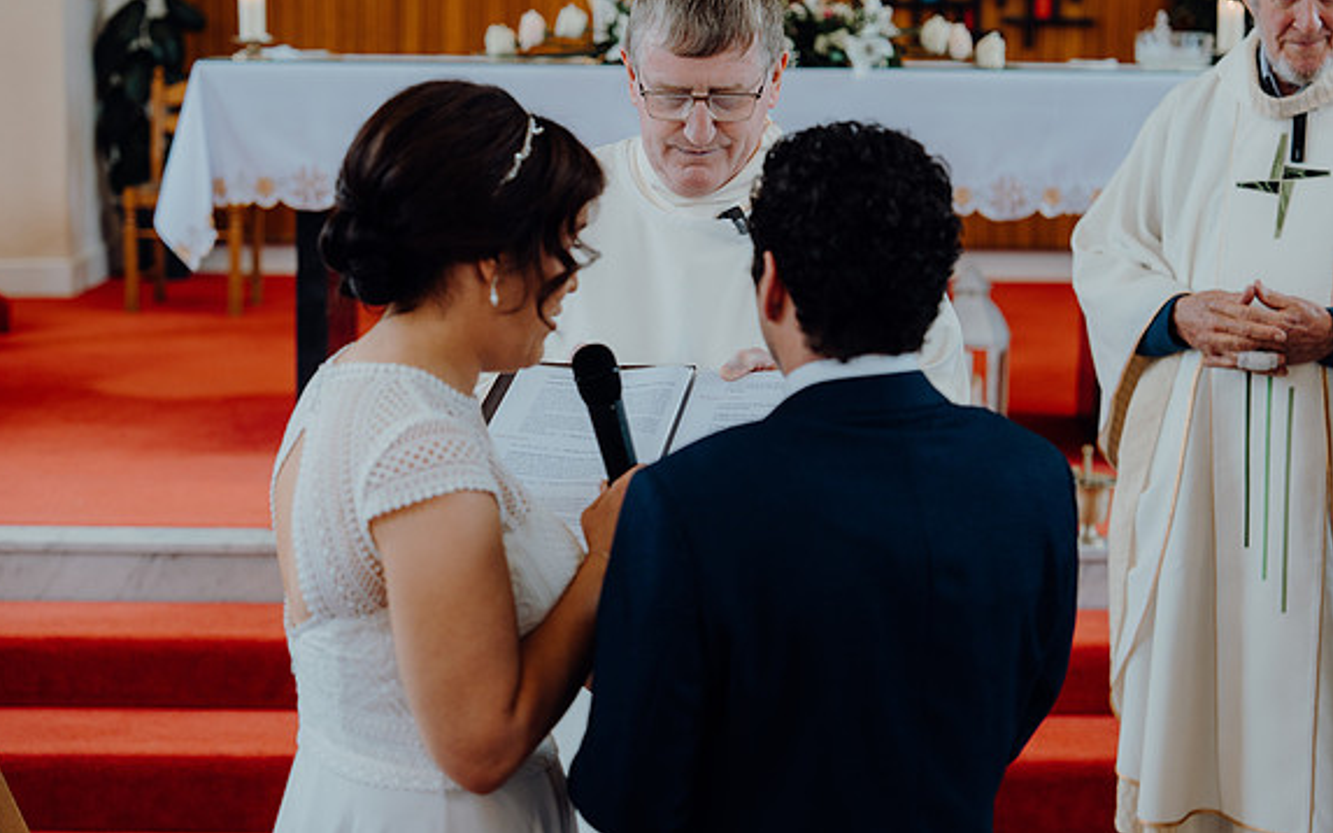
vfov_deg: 20.0
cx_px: 661
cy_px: 385
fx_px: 2361
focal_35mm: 65
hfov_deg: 31.5
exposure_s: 1/200
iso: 500
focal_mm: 63
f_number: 2.8
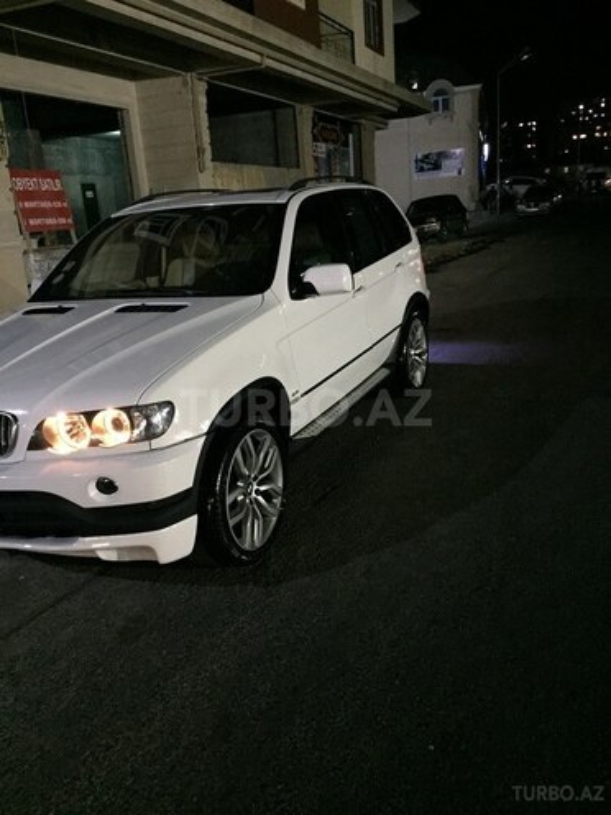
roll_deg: +4.4
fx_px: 682
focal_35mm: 29
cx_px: 306
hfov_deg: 48.2
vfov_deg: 61.7
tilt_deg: -15.4
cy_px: 408
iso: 800
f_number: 2.2
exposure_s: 1/17
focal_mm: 4.15
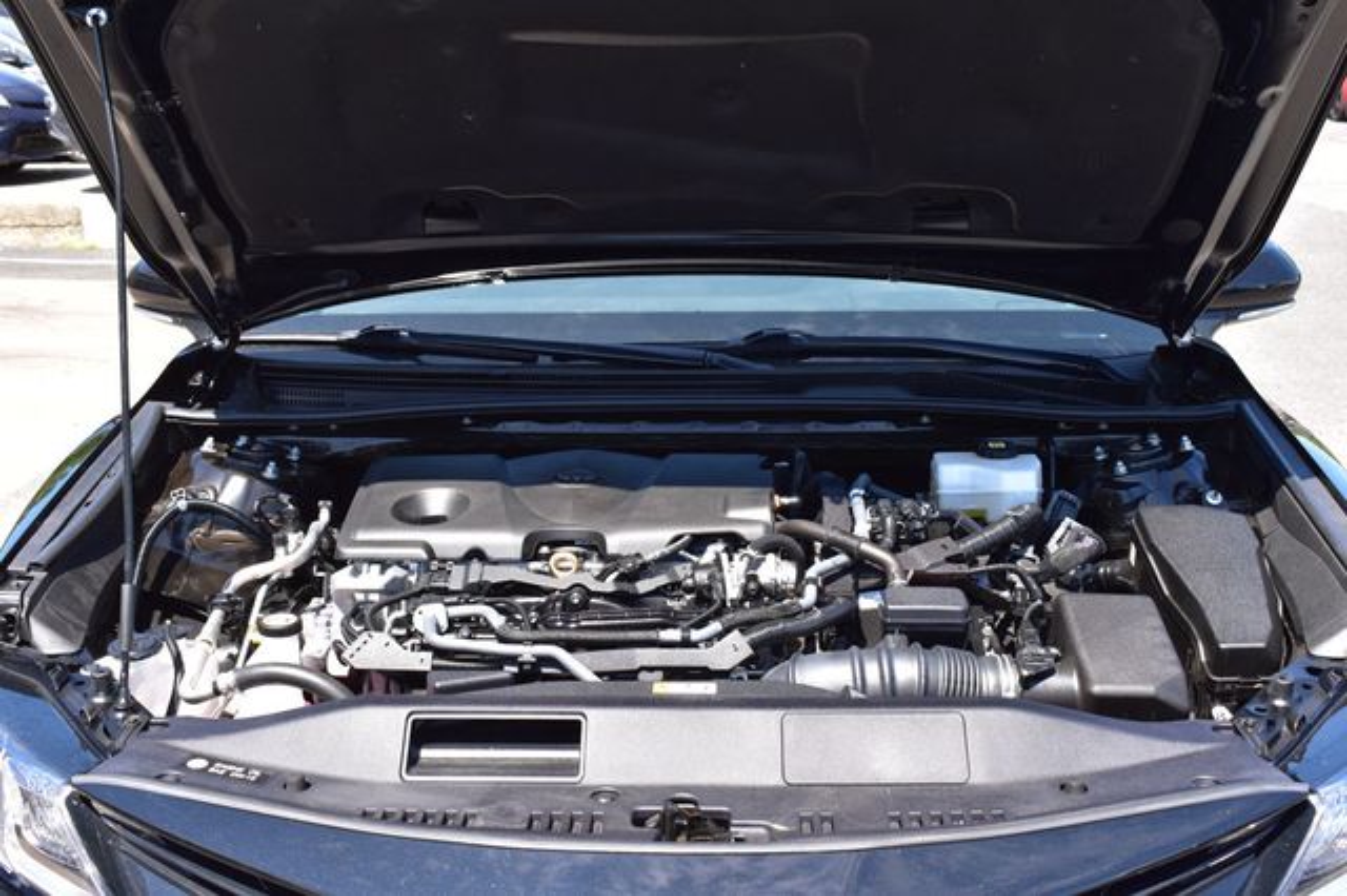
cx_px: 674
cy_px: 448
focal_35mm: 42
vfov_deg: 31.9
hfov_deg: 46.4
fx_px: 1571
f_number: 10
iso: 400
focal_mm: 28
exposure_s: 1/200
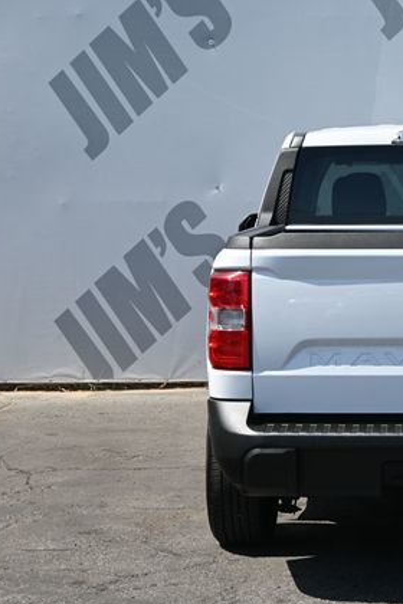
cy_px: 305
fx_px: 1612
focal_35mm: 96
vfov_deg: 21.2
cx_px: 445
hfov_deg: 13.9
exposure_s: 1/250
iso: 110
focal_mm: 42
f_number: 5.6
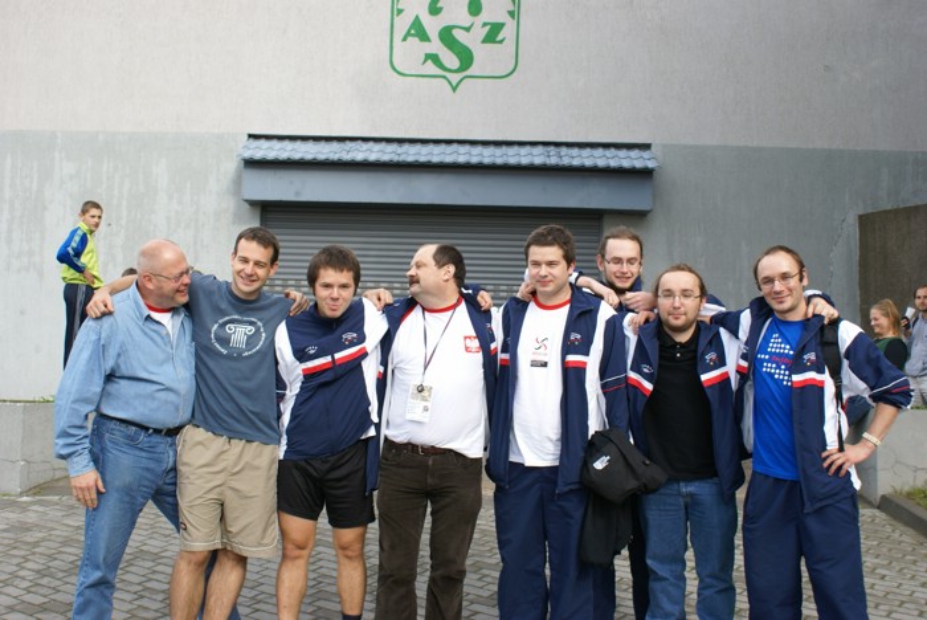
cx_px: 464
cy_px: 310
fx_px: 1005
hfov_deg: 49.5
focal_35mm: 39
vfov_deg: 34.3
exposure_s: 1/200
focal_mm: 26
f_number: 5.6
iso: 100
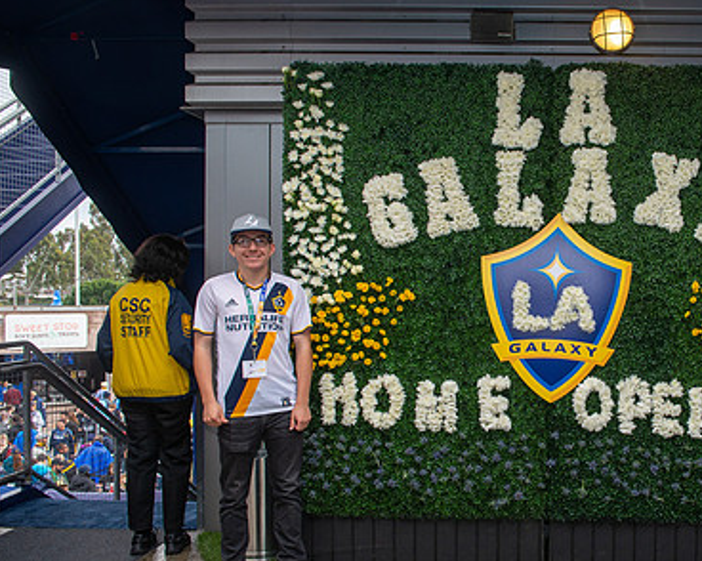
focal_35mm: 40
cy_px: 308
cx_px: 547
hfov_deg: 43.9
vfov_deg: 37.3
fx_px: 831
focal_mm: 27
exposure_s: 1/200
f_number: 7.1
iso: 500
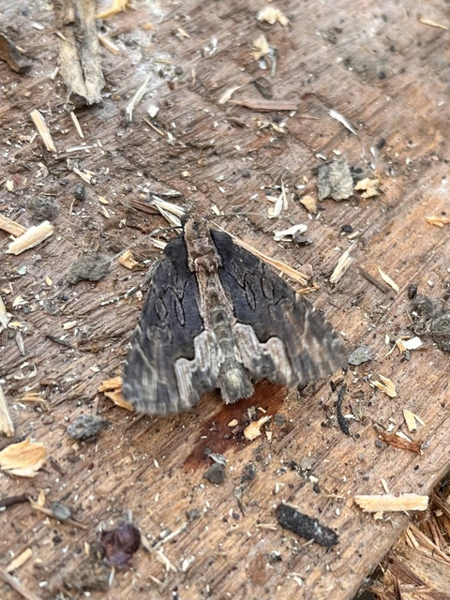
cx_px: 225
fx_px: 451
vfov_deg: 67.3
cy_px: 300
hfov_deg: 53.1
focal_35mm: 26
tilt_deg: -57.1
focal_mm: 5.1
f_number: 1.6
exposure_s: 1/200
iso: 40
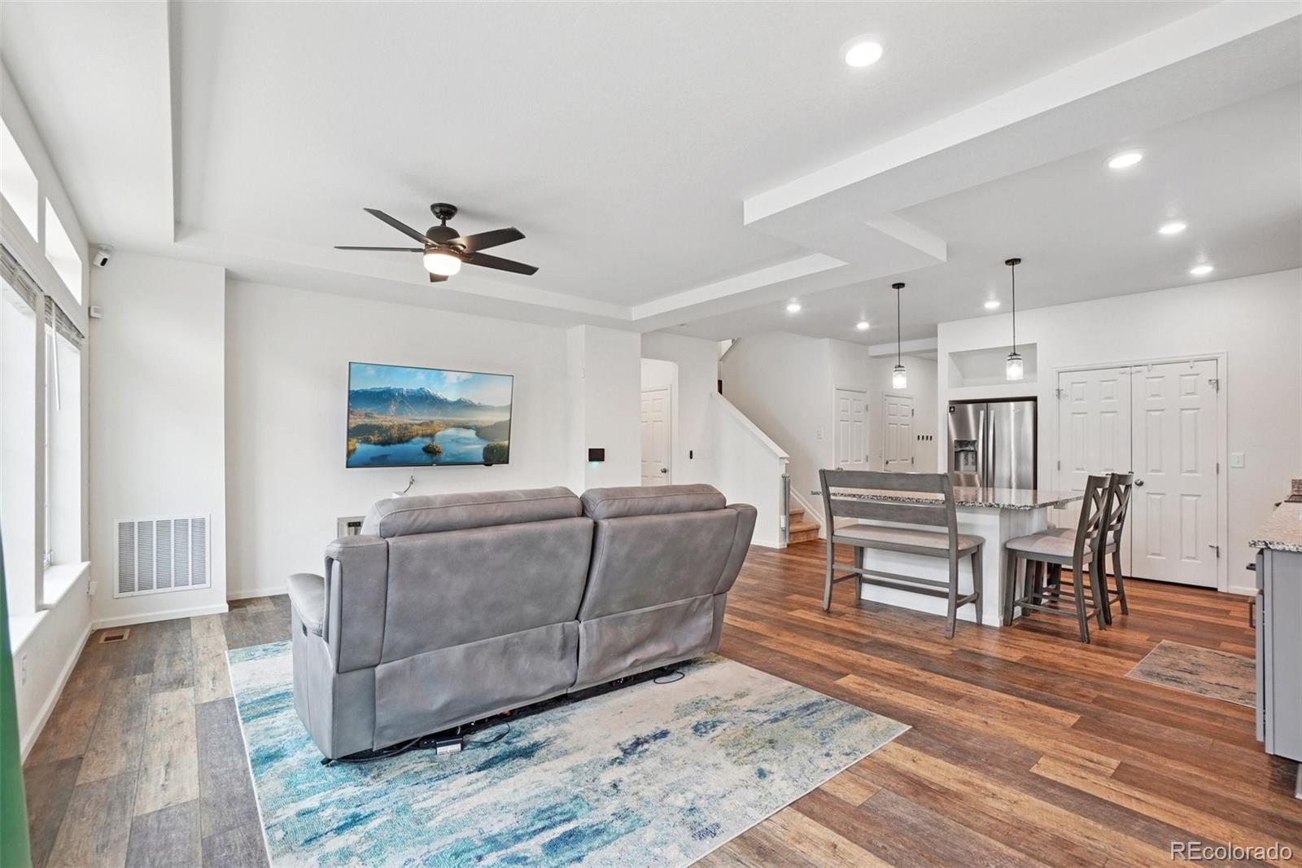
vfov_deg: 77.3
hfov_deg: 100.4
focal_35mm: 15
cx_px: 651
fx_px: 542
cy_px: 434
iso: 400
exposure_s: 1/20
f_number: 8
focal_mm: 10
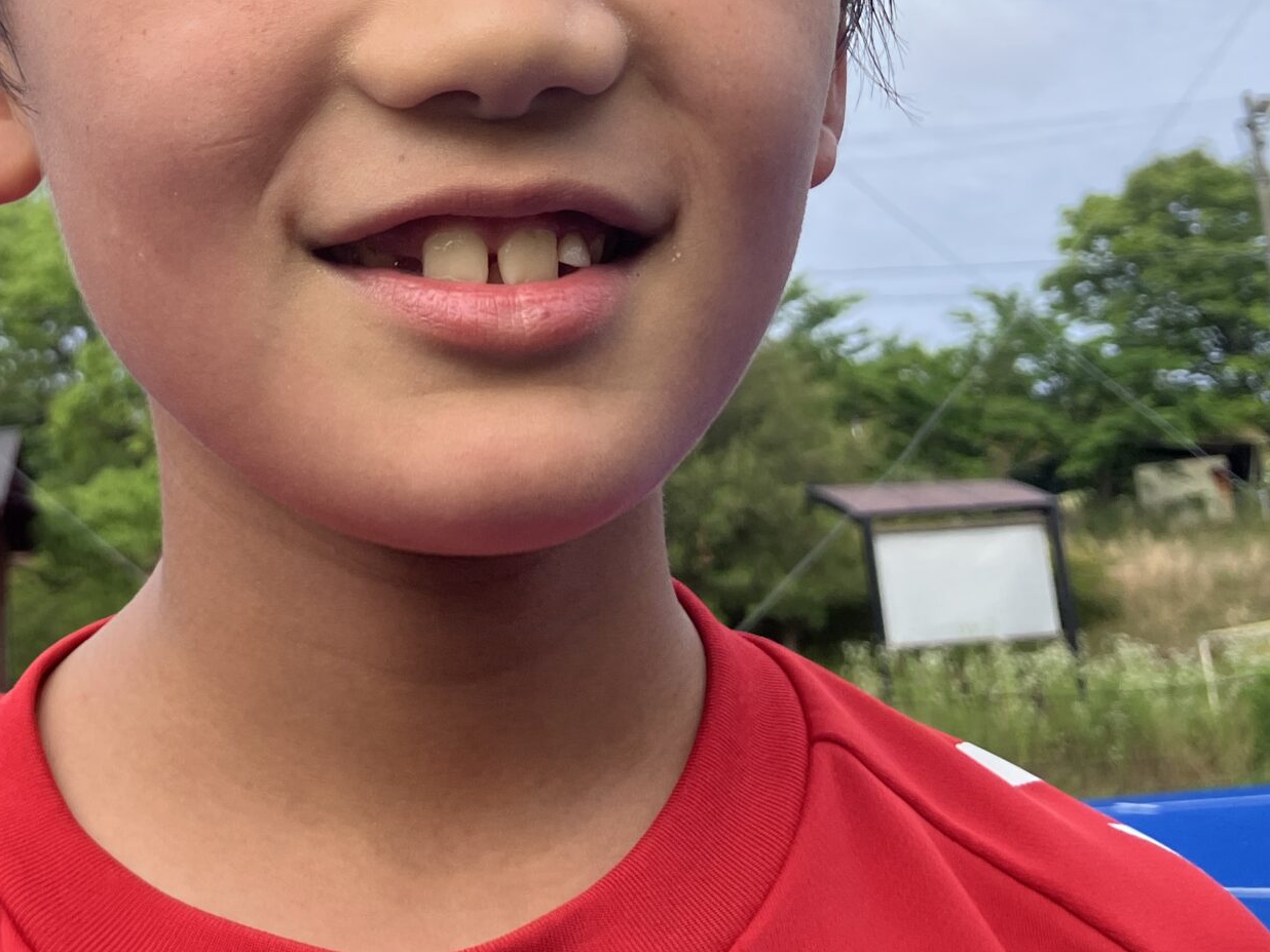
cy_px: 65
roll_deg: +4.3
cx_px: 383
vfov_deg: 24.4
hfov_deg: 32.8
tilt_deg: +16.1
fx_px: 2128
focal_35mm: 58
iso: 32
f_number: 1.8
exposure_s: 1/490
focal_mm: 3.99
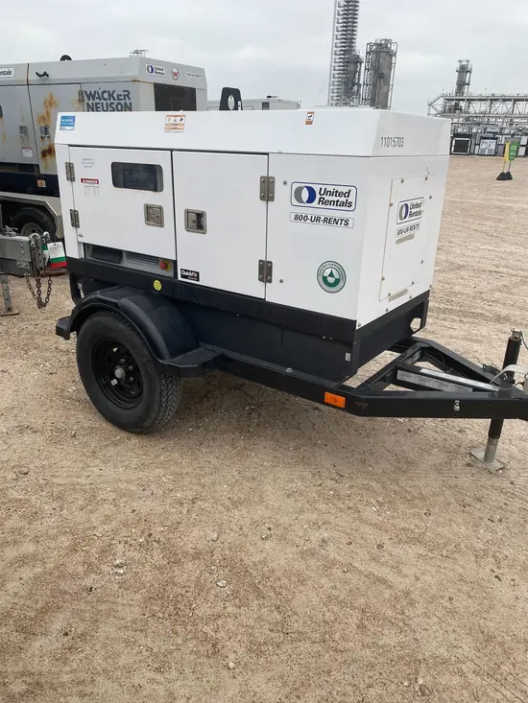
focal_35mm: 26
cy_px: 352
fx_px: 529
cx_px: 264
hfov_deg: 53.1
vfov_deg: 67.3
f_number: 1.8
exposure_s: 1/529
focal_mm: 4.25
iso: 32
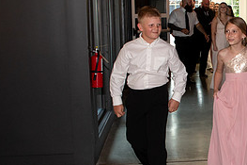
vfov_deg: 17.9
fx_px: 521
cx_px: 242
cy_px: 110
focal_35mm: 76
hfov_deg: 25.5
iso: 1000
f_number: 5.6
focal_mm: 24
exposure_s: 1/200
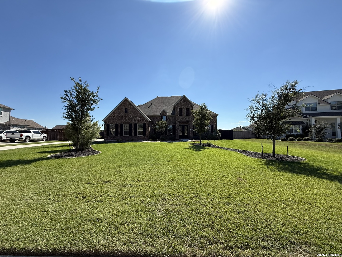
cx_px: 171
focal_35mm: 14
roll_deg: +0.2
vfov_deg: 85.7
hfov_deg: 102.1
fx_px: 138
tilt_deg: +2.3
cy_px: 128
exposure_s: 1/2717
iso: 50
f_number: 2.2
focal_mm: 2.22
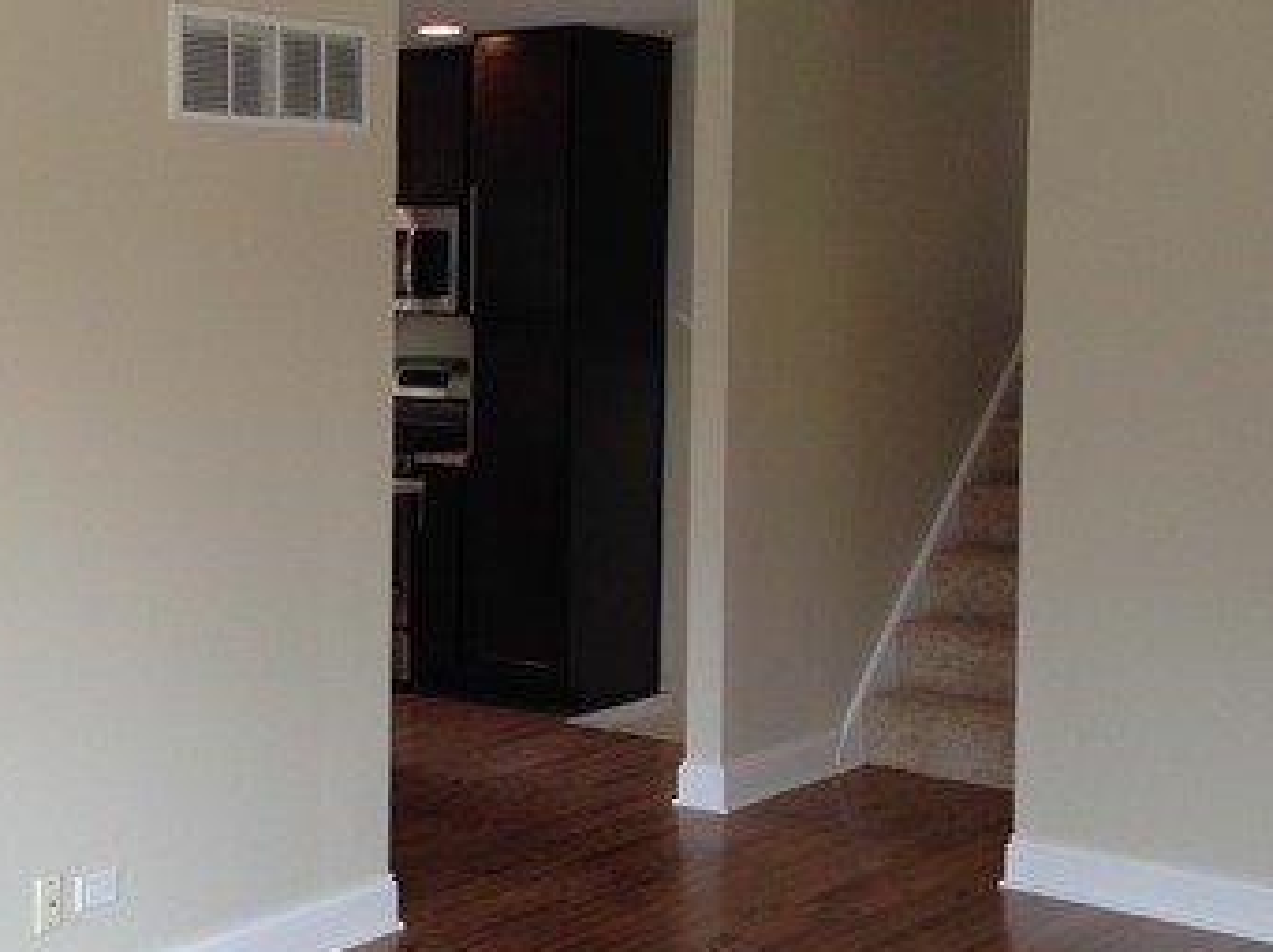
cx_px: 317
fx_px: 2278
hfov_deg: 30.7
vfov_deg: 23.6
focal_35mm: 62
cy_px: 388
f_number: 2.4
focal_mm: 4.12
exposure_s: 1/60
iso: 64
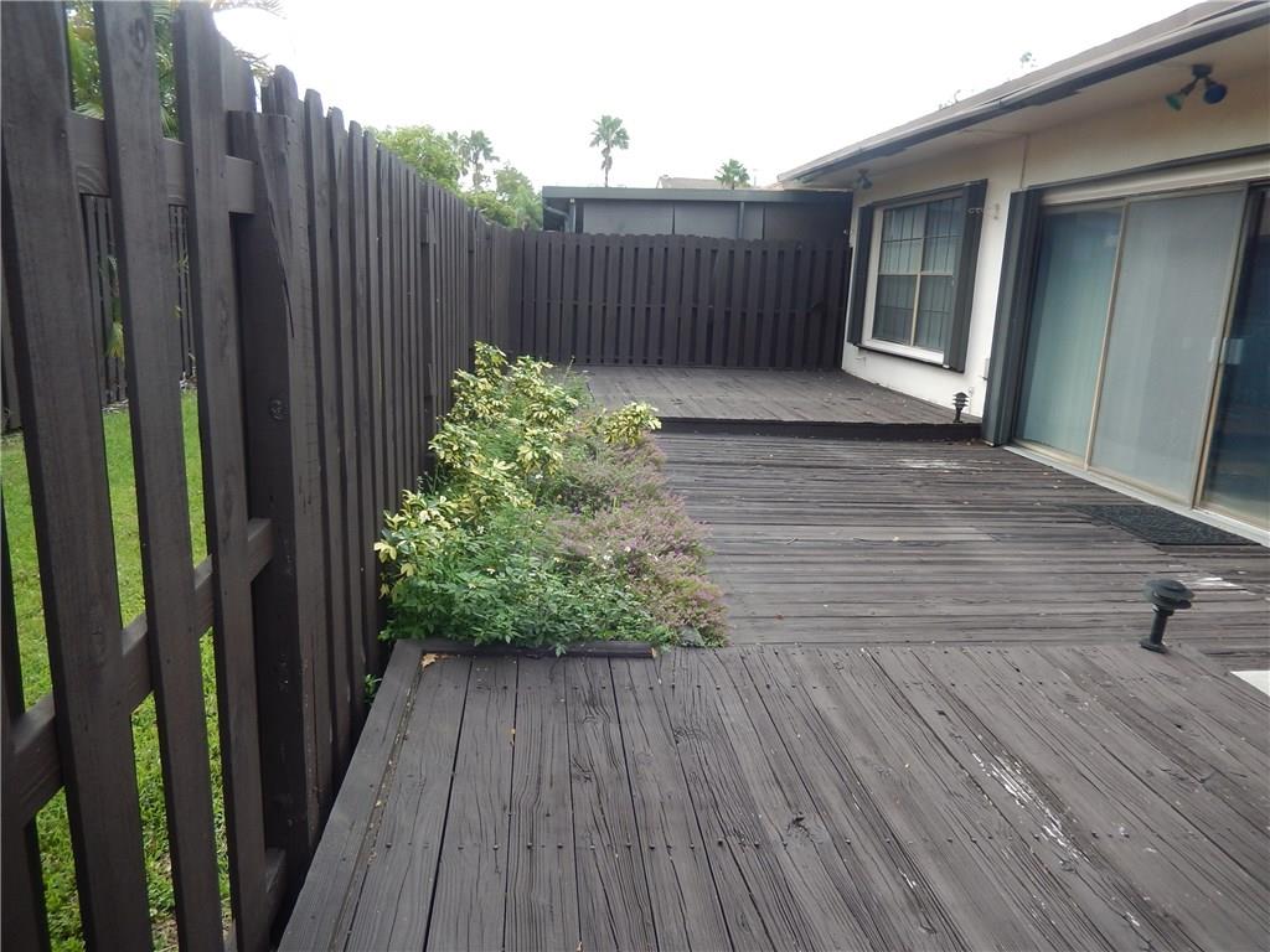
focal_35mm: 25
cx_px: 635
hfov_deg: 69.4
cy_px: 476
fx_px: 917
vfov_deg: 54.9
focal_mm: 4.5
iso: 125
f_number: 3.4
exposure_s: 1/200
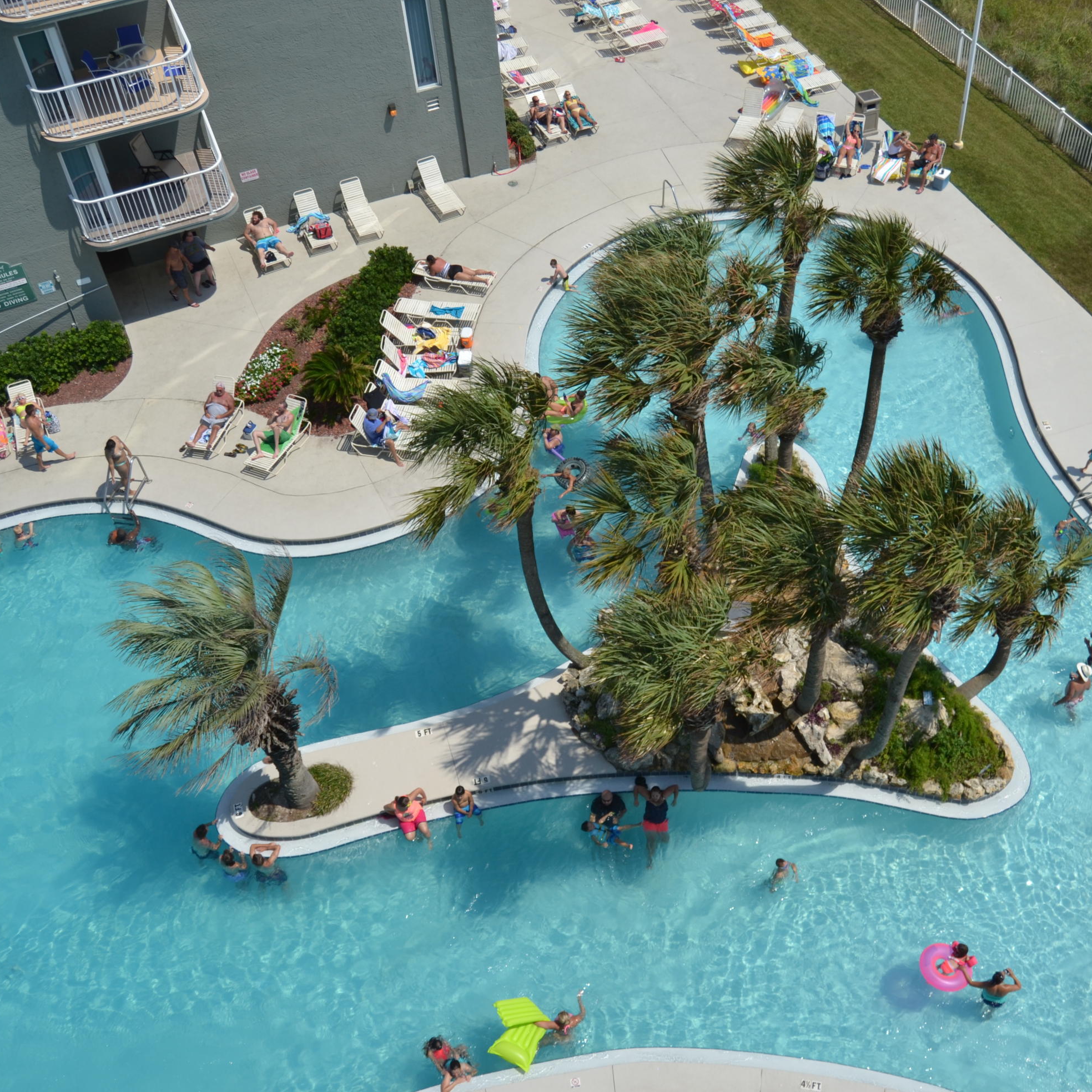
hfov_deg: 47.1
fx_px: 1249
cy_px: 555
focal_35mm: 35
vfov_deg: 47.2
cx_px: 614
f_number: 3.5
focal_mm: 18
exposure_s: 1/2000
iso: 100
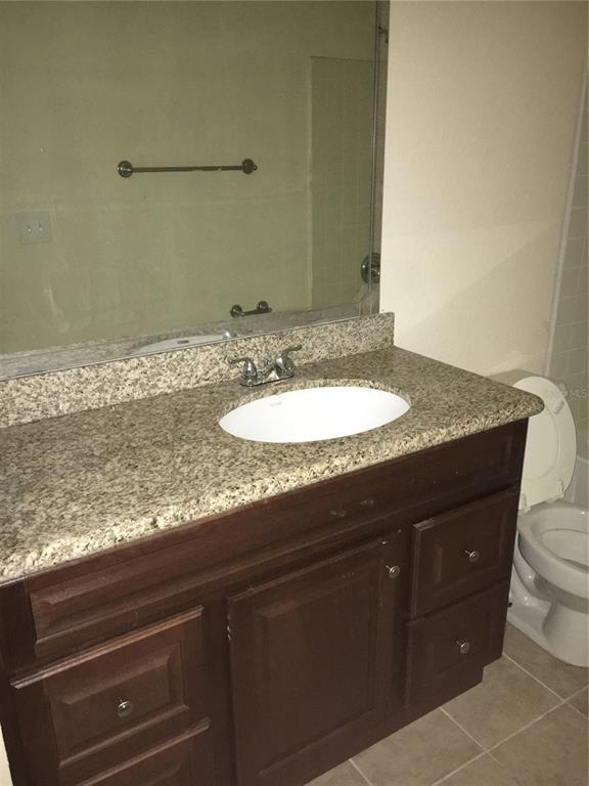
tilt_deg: -20.4
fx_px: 658
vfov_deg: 61.7
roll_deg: -0.4
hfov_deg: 48.2
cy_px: 393
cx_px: 294
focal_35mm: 29
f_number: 2.2
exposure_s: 1/16
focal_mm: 4.15
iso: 250
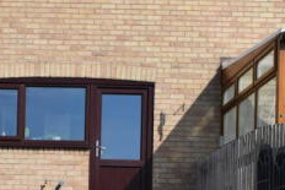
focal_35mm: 97
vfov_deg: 13.6
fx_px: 772
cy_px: 246
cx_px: 33
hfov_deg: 20.5
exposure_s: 1/320
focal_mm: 23
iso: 200
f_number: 9
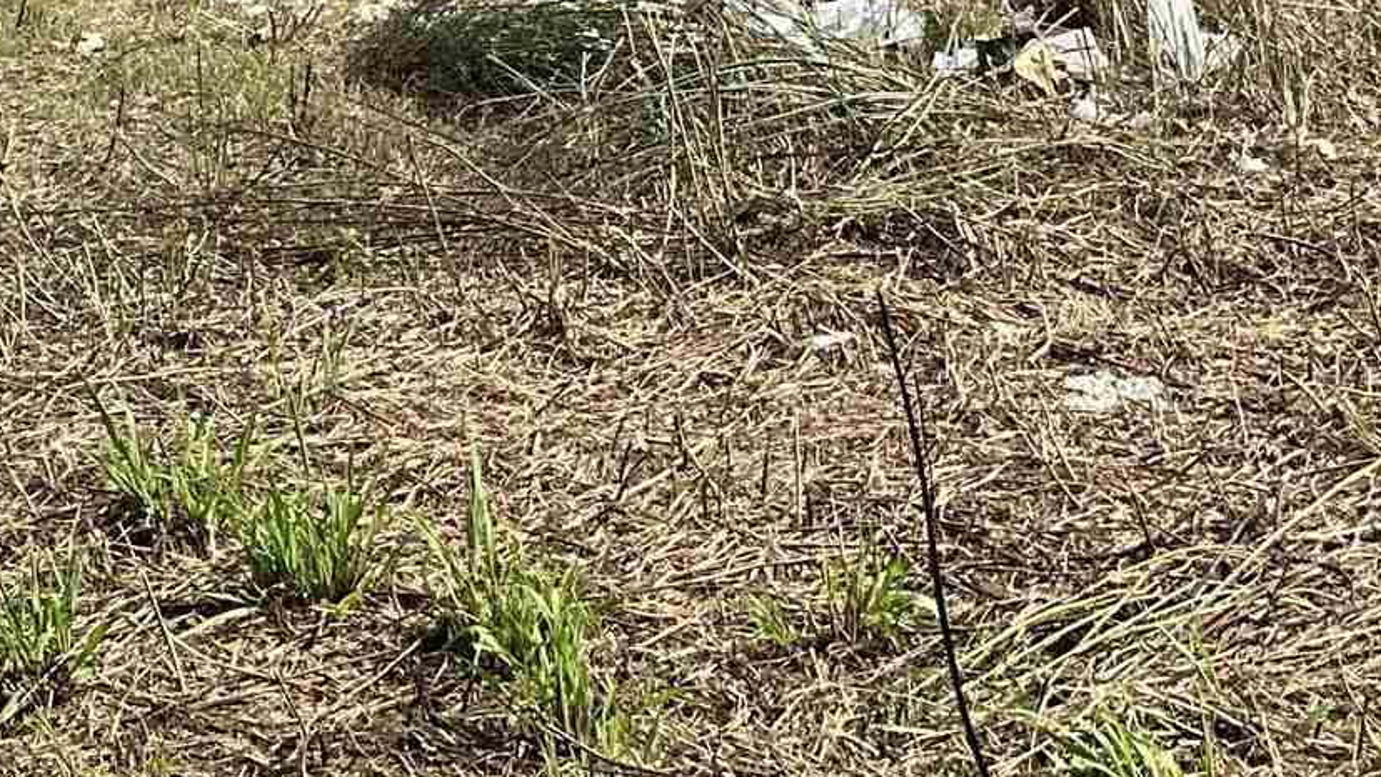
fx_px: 3552
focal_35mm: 97
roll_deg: +0.4
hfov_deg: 21.9
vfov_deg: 11.7
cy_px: -549
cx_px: 882
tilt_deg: +0.2
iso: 80
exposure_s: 1/4348
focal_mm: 6.86
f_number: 1.78
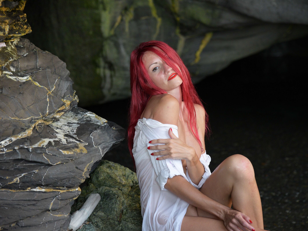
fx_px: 1157
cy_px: 116
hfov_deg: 15.2
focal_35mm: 130
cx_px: 173
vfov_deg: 11.4
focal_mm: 120
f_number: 4
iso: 1600
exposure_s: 1/200
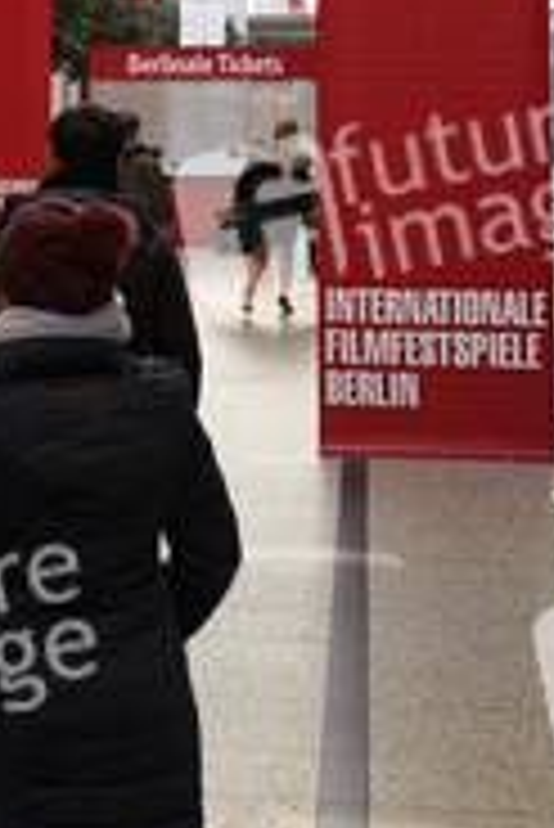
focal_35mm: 85
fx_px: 1958
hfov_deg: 15.8
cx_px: -2
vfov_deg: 22.8
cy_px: -22
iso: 125
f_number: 5.6
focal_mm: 39
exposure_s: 1/40
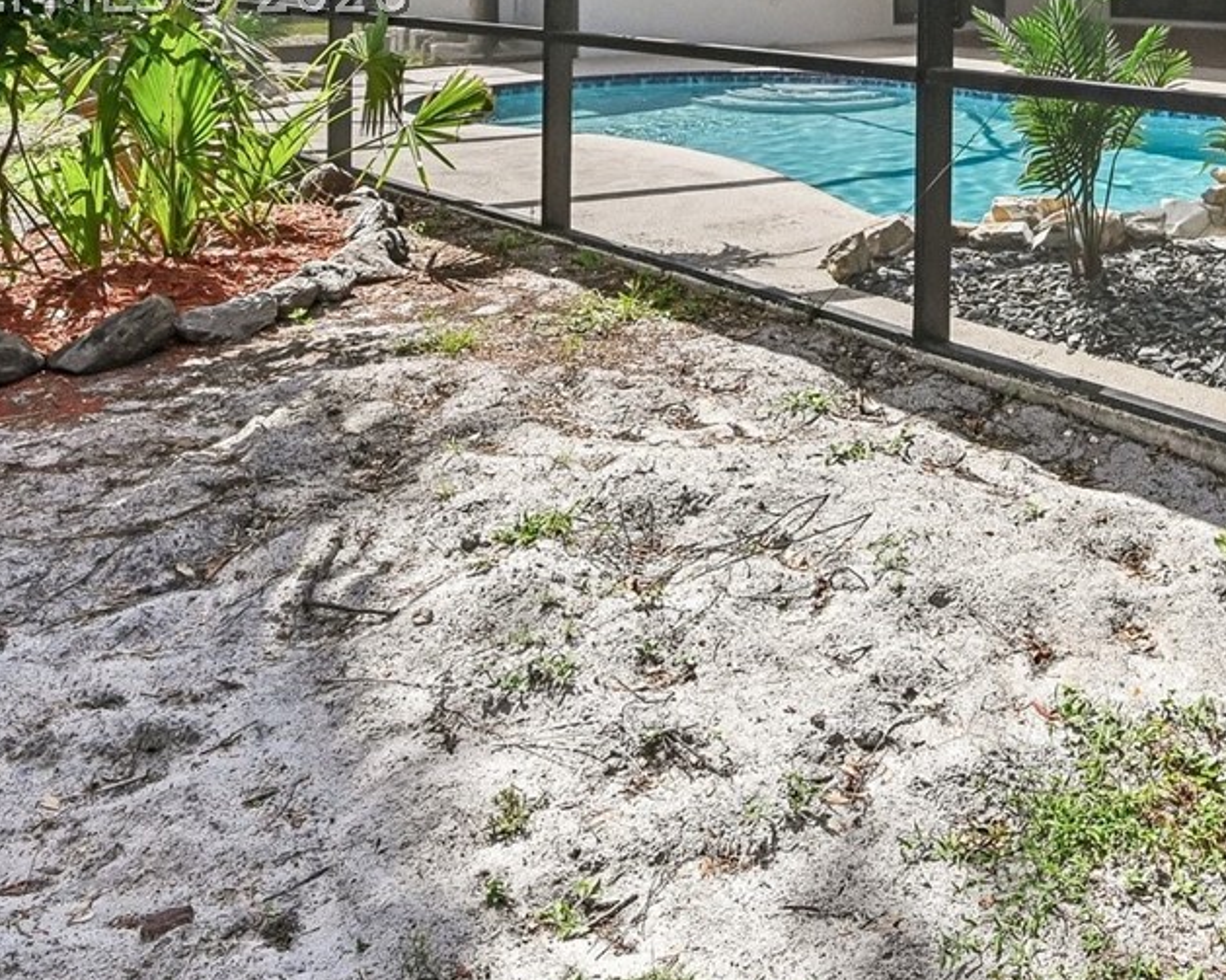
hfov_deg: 41.6
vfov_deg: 34.4
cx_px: 1174
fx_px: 1425
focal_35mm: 39
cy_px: -13
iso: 1250
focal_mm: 15.5
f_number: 8
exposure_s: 1/2000
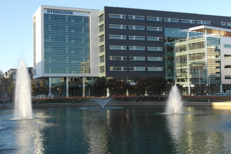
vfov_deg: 26.0
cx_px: 137
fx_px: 334
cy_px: 73
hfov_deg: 38.1
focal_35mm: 52
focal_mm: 28
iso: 100
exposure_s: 1/160
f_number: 5
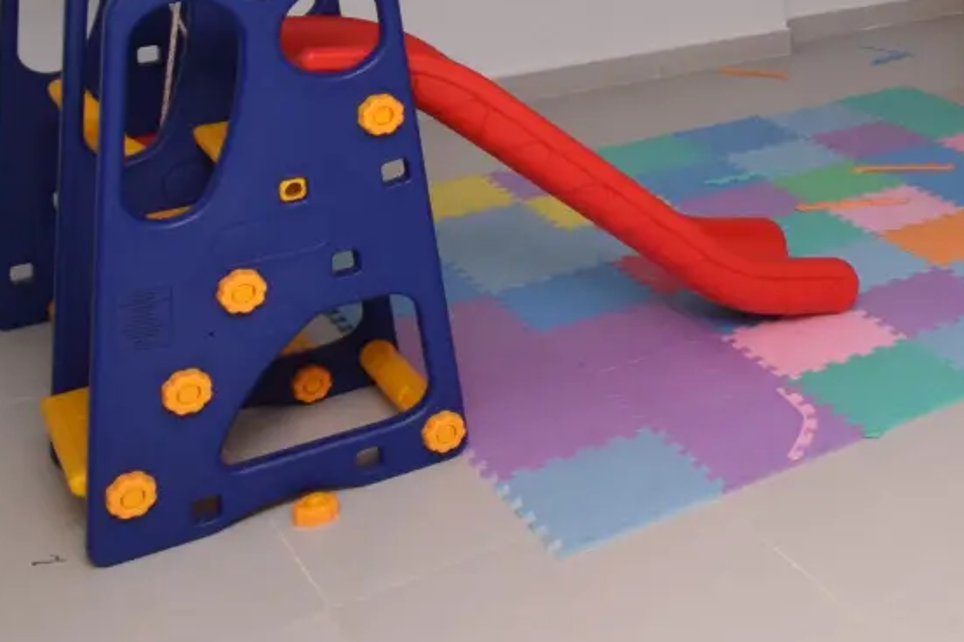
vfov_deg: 23.8
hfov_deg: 30.7
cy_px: -122
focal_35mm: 52
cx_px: 1227
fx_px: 1392
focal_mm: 10
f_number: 10
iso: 800
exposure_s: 1/125
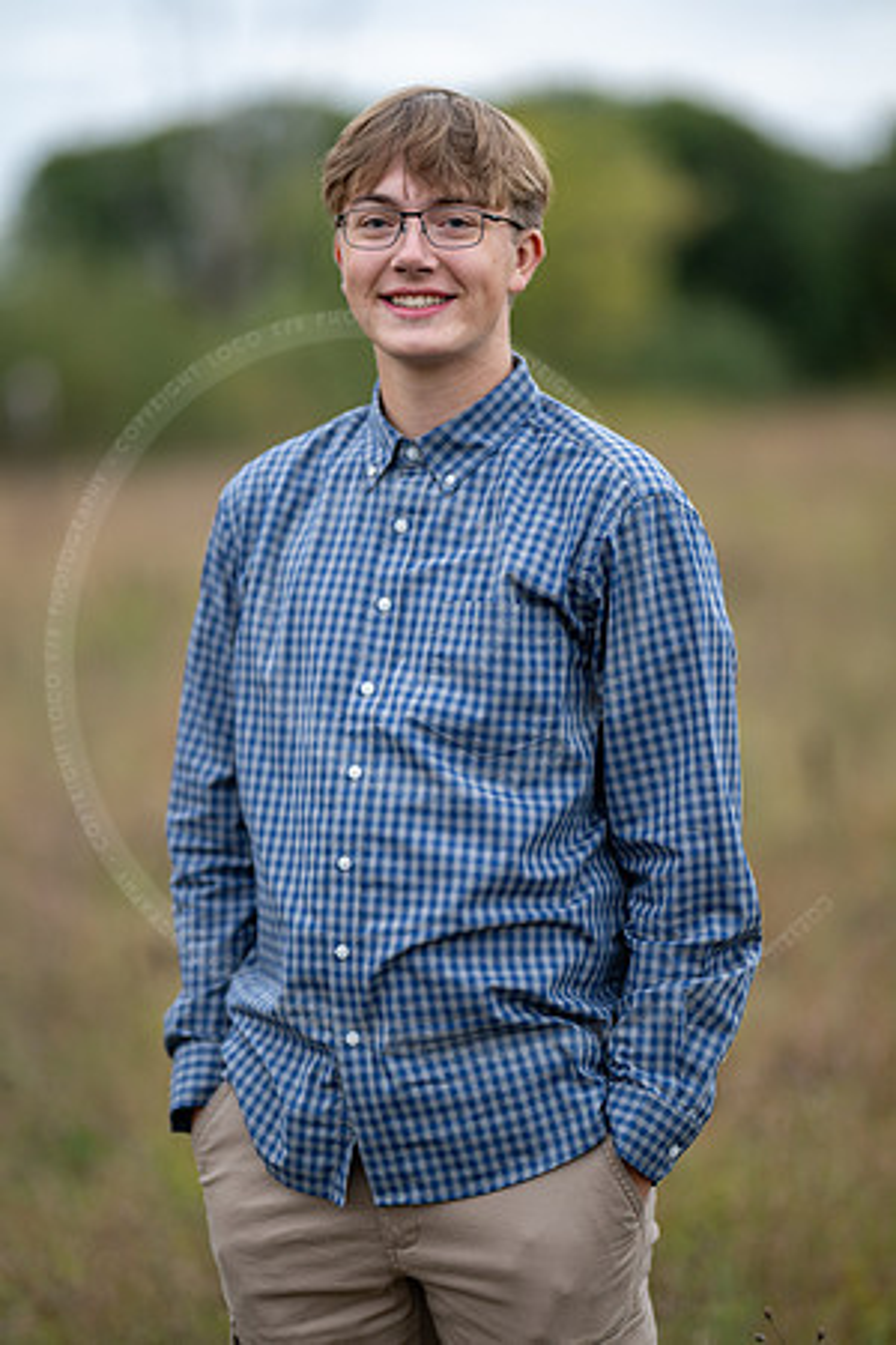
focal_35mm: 85
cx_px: 448
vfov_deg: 23.9
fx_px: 3173
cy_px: 672
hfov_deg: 16.1
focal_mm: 85
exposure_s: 1/400
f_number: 1.2
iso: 500
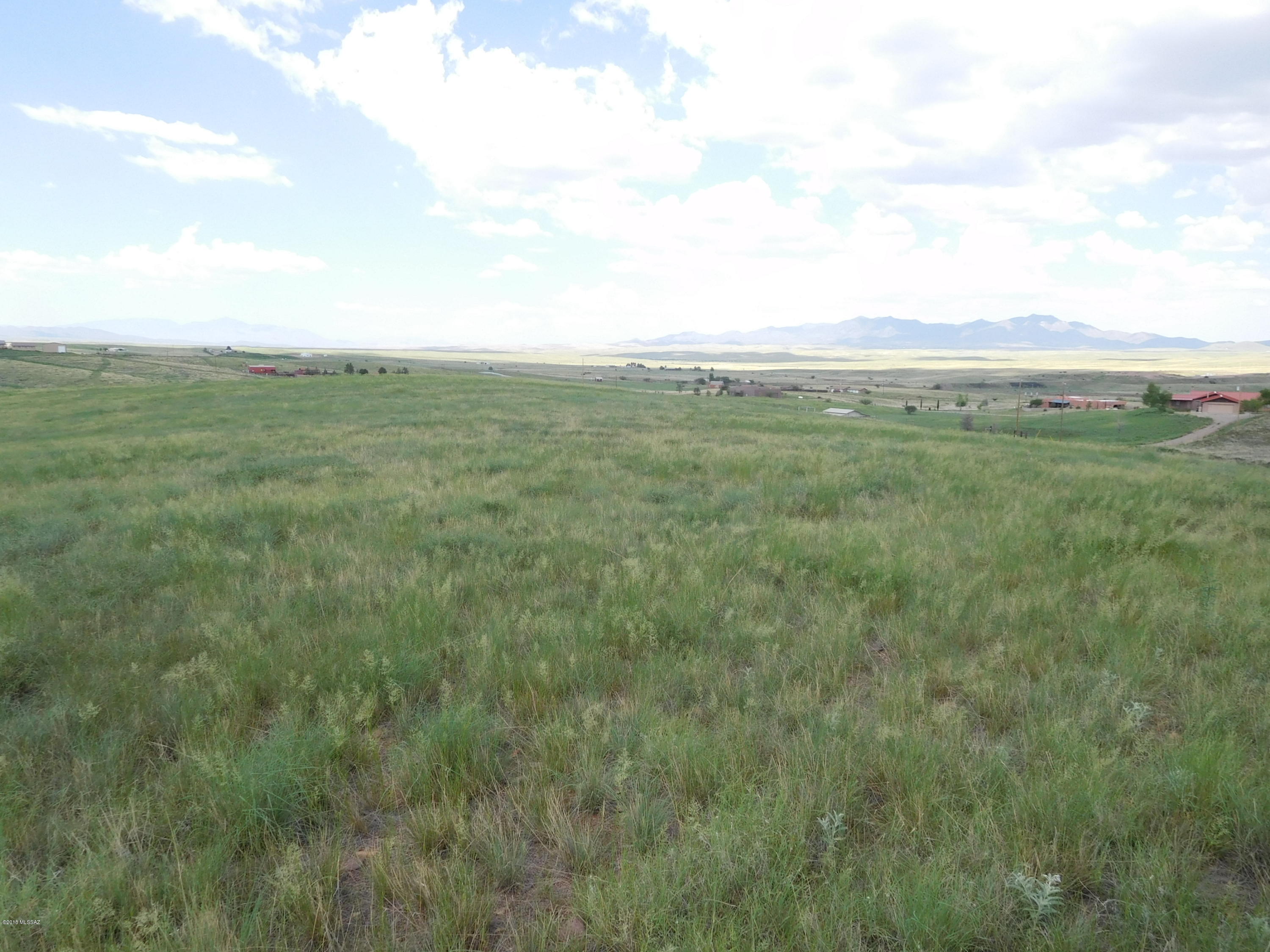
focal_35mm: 25
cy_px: 476
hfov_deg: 69.4
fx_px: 917
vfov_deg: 54.9
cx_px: 635
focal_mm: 4.5
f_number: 3.4
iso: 125
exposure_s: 1/640
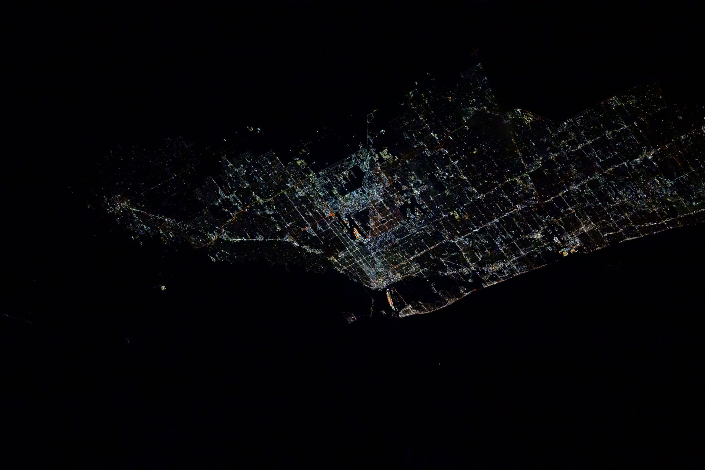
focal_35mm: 200
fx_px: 3916
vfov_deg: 6.9
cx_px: 352
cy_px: 235
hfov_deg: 10.3
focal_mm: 200
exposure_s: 1/250
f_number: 2
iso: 25600
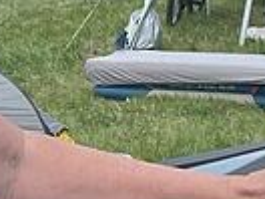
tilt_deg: -9.4
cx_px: -159
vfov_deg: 9.4
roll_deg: -2.1
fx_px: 1202
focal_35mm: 157
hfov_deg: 11.9
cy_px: 52
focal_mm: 4.2
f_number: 1.6
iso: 32
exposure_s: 1/2681
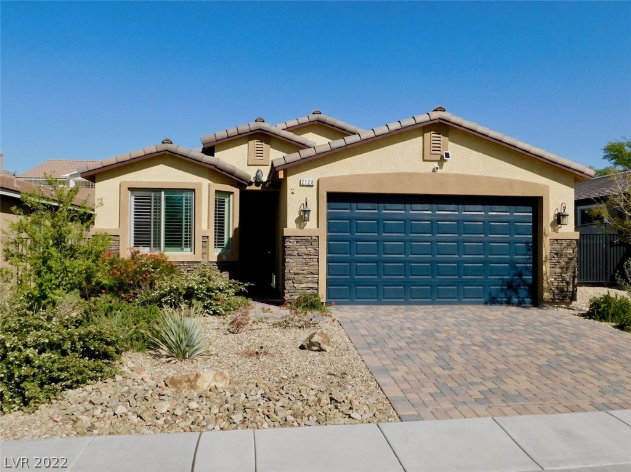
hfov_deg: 60.0
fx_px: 547
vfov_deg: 46.8
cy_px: 236
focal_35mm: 30
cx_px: 316
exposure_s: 1/800
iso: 125
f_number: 6.4
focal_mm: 5.3
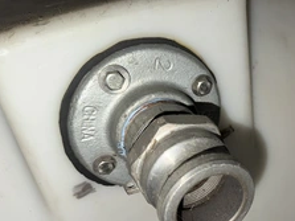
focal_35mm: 43
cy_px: 156
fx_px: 366
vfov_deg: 33.1
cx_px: 228
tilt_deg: -35.7
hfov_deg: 42.3
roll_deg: +5.8
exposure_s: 1/22
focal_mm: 6.76
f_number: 1.78
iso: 50
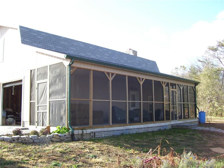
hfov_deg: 50.1
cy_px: 84
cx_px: 112
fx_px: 239
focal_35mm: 37
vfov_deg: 38.7
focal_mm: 6
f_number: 2.7
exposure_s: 1/350
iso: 80
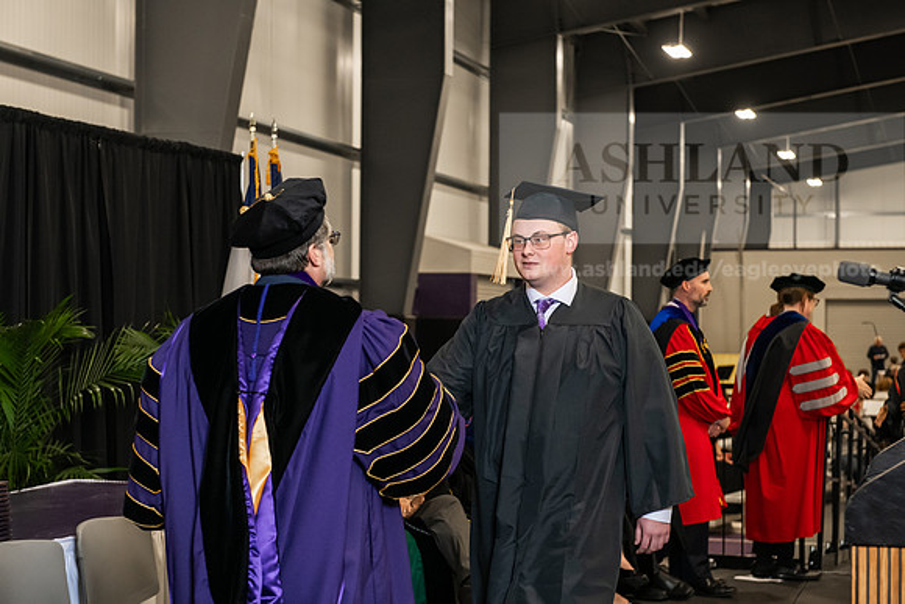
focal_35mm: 66
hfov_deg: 30.5
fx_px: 1659
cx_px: 452
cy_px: 302
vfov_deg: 20.6
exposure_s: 1/200
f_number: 5
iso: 2500
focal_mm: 66
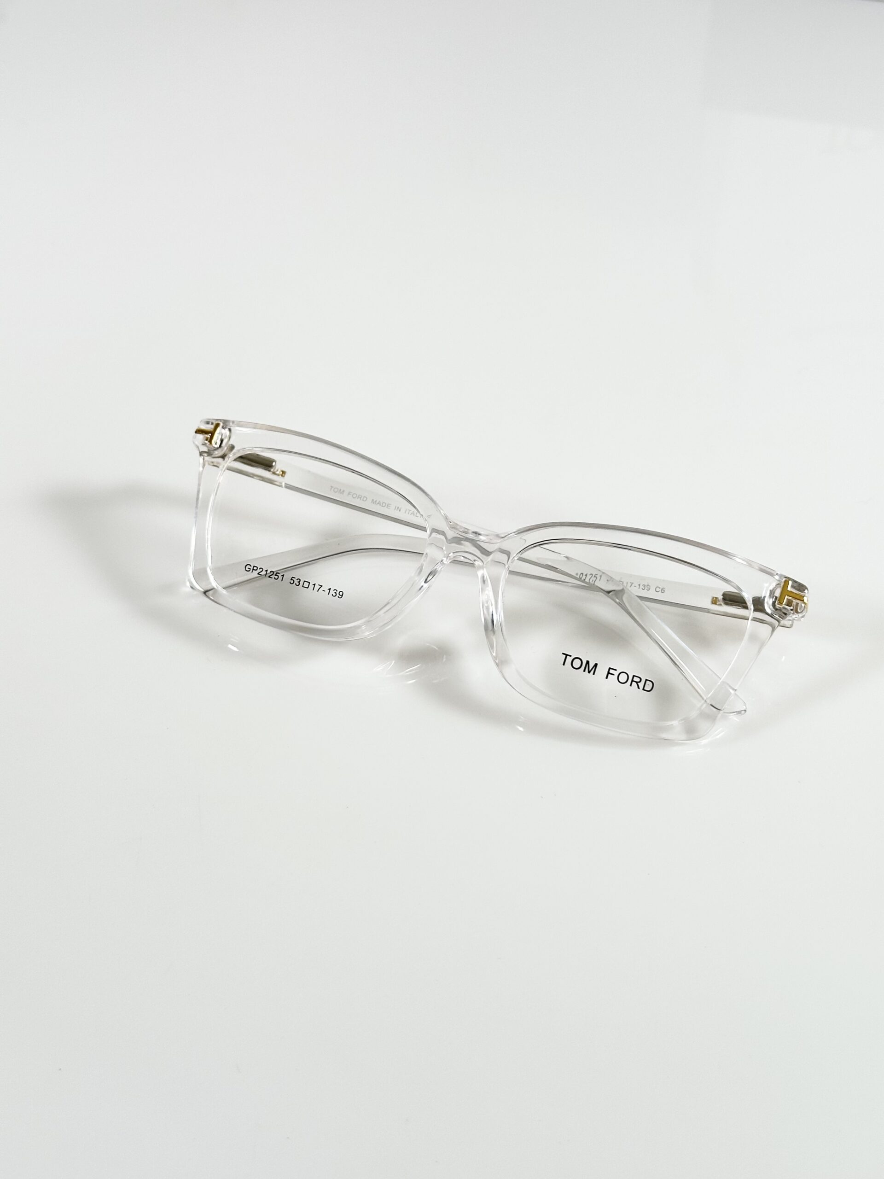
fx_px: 1634
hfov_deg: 30.3
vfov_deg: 39.7
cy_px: 590
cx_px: 442
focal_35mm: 48
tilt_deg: -47.4
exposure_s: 1/121
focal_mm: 6.86
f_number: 1.78
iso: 50
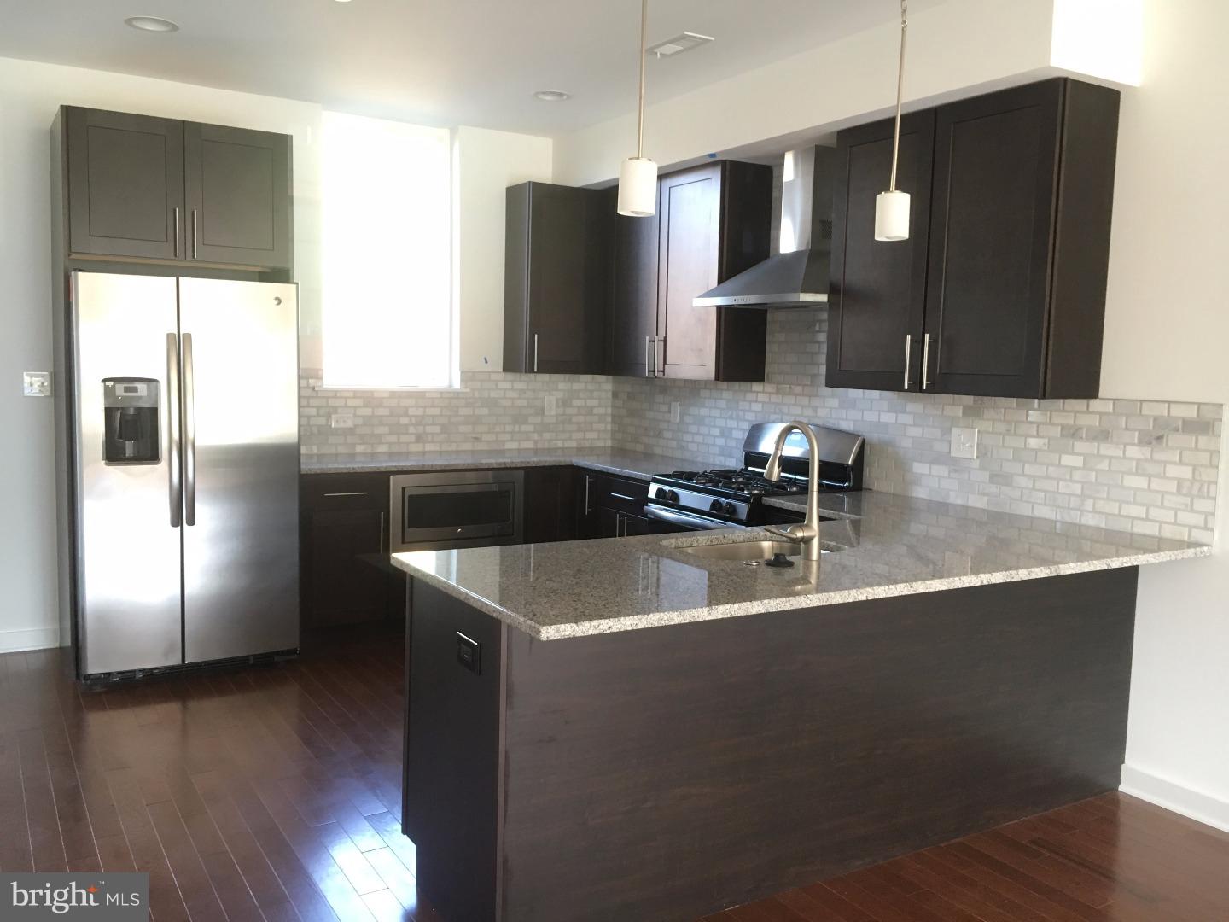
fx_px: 1030
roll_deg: -0.9
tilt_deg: -4.6
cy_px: 461
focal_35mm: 29
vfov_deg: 48.2
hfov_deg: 61.7
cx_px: 614
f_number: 2.2
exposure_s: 1/30
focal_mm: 4.15
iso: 100
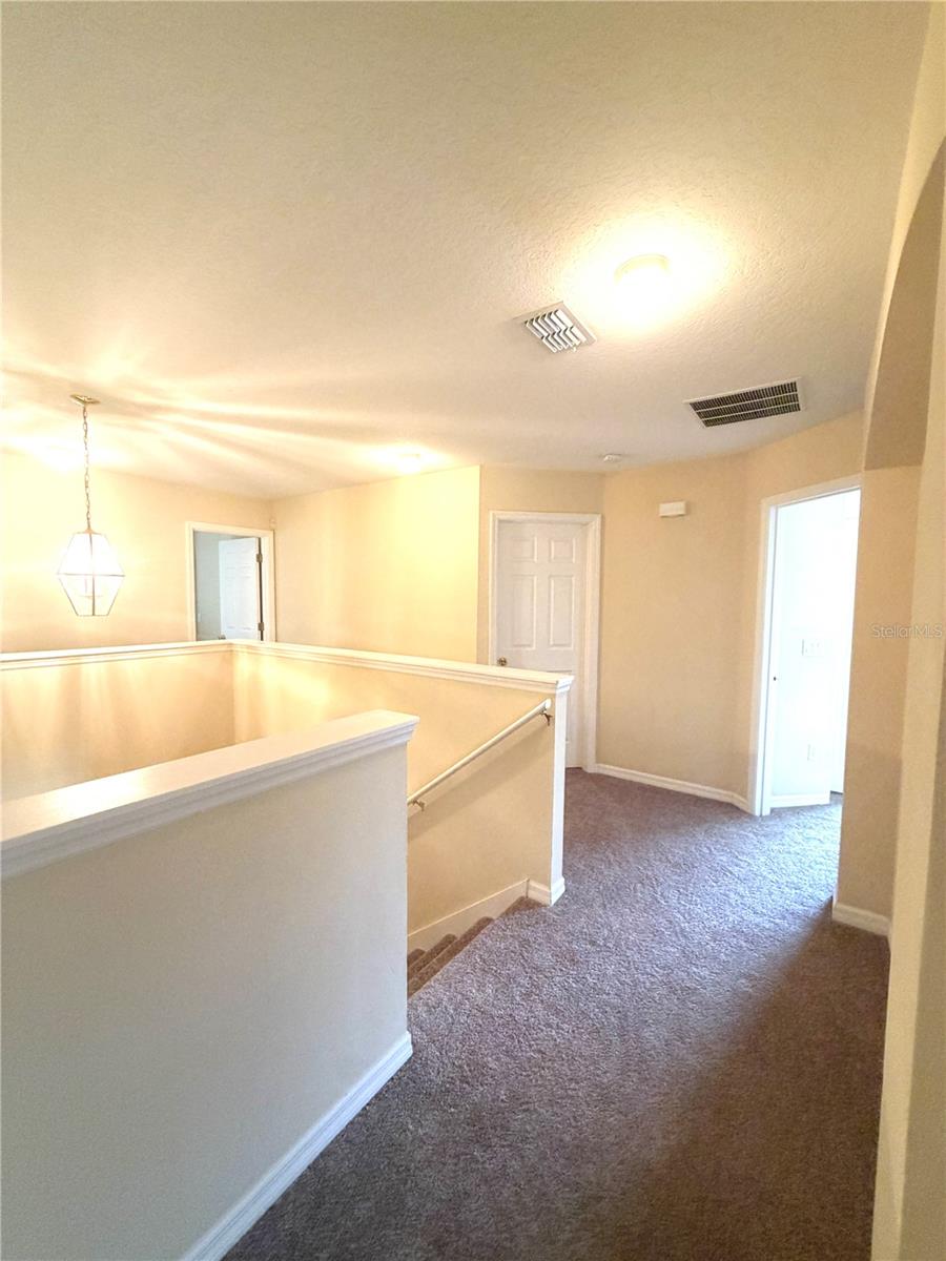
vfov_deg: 102.1
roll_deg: +0.4
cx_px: 473
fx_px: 510
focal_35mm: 14
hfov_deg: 85.7
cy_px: 630
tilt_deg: -4.3
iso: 250
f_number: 2.2
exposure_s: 1/60
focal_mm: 2.22
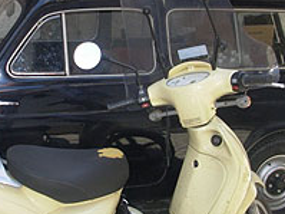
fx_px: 708
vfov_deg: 17.1
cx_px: 107
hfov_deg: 22.7
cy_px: 75
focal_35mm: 86
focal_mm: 6.3
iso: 50
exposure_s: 1/128
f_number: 2.9
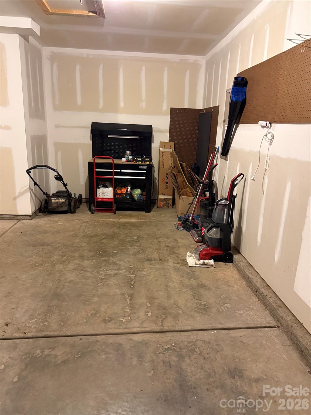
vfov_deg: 71.6
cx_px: 156
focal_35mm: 24
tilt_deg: -15.2
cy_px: 208
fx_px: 287
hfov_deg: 56.8
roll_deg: -2.0
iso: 800
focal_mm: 6.76
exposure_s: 1/40
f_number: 1.78
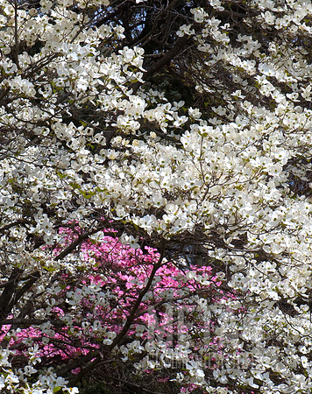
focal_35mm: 156
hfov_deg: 9.8
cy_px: 212
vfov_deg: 12.4
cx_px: 124
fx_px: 1818
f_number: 11
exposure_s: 1/500
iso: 320
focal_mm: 52
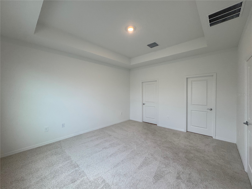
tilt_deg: -0.8
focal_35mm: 14
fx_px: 102
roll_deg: +0.0
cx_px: 126
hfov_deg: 102.1
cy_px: 94
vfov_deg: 85.7
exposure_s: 1/120
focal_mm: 2.22
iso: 160
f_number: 2.2
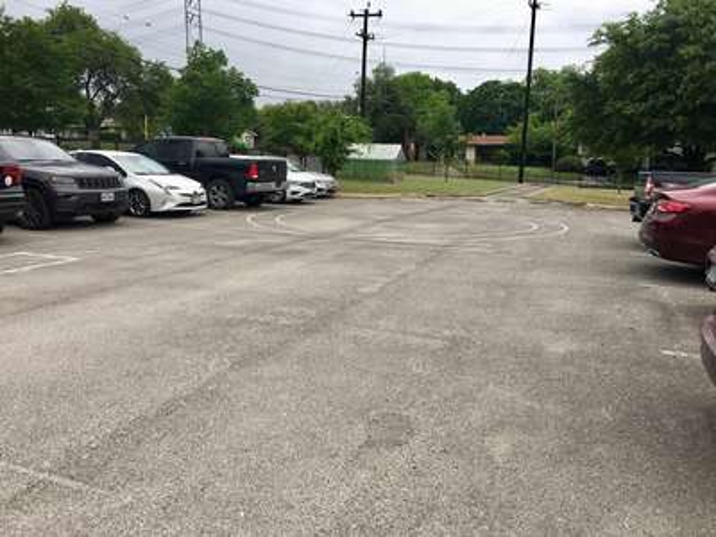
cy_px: 268
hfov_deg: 61.7
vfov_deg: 48.2
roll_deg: -1.1
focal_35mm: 29
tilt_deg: -9.5
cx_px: 358
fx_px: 600
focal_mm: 4.15
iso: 25
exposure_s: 1/458
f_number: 2.2
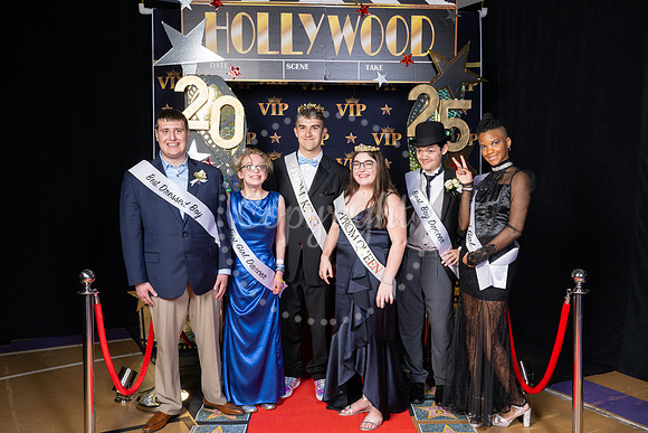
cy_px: 216
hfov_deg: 56.5
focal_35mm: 34
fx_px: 603
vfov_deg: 39.4
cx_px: 333
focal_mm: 28.5
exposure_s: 1/125
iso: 400
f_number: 8
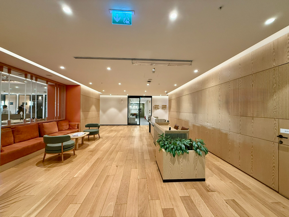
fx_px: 117
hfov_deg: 102.1
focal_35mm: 14
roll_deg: -0.2
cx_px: 144
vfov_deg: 85.7
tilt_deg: +0.8
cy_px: 108
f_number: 2.2
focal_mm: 2.22
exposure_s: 1/50
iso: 320
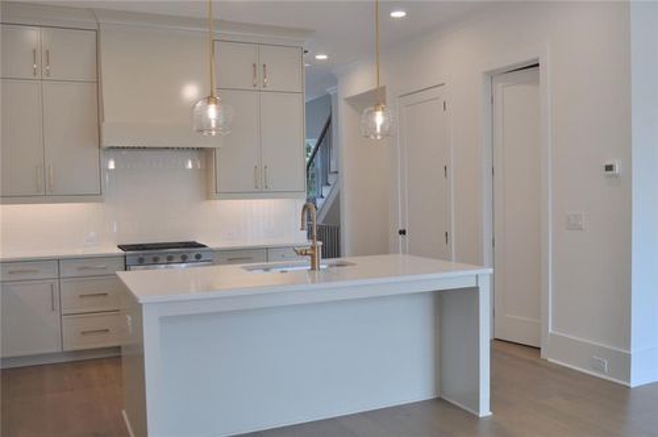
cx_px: 329
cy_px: 218
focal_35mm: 34
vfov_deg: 38.3
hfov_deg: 55.2
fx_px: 630
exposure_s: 1/125
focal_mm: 23
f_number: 5.6
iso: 280
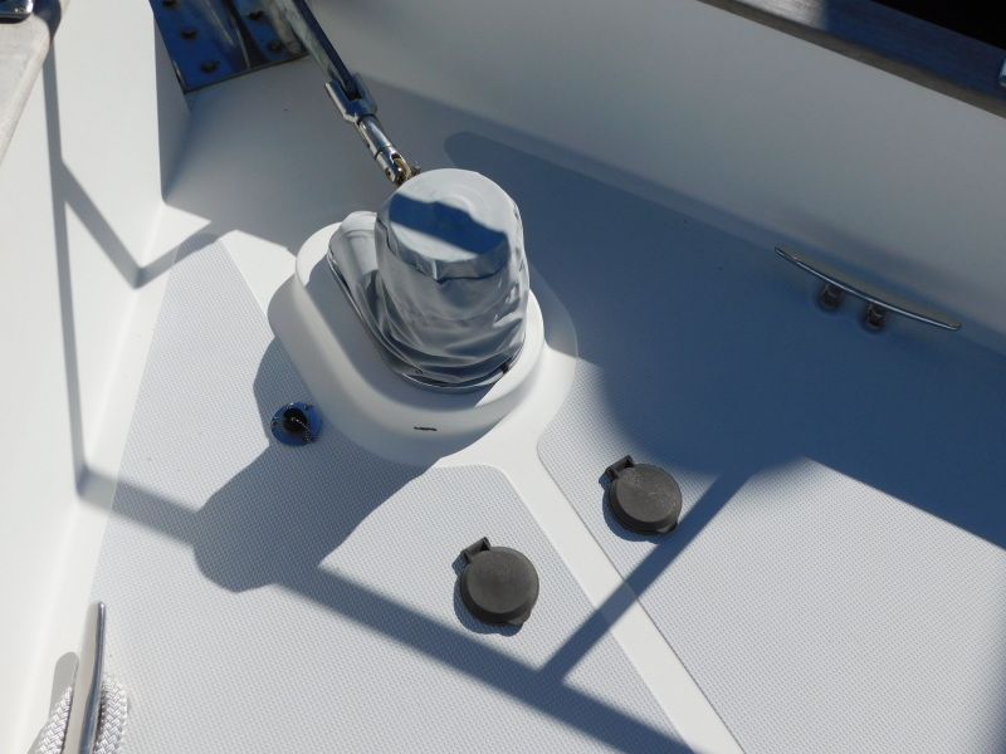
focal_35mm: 30
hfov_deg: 60.0
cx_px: 503
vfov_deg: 46.8
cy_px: 377
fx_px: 872
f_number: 6.4
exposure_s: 1/1000
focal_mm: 5.3
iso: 125
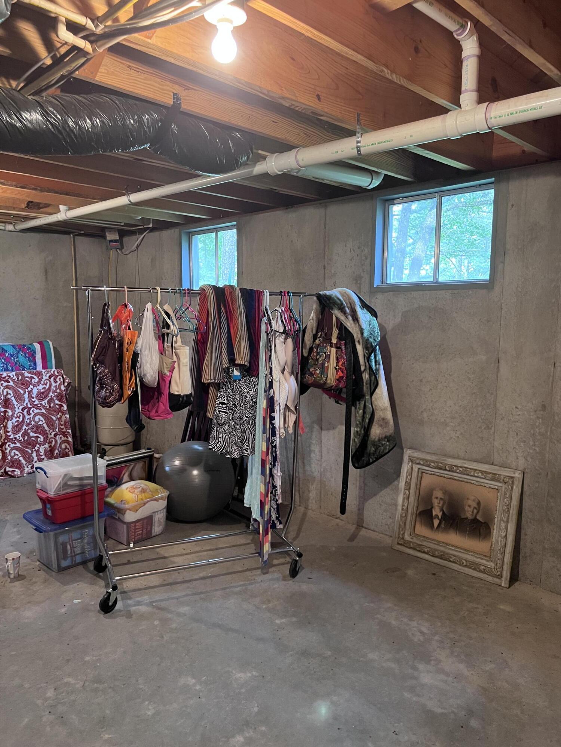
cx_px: 280
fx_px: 562
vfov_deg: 67.3
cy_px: 374
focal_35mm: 26
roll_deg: -1.9
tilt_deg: -6.1
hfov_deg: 53.1
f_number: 1.5
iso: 500
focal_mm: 5.7
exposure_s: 1/60
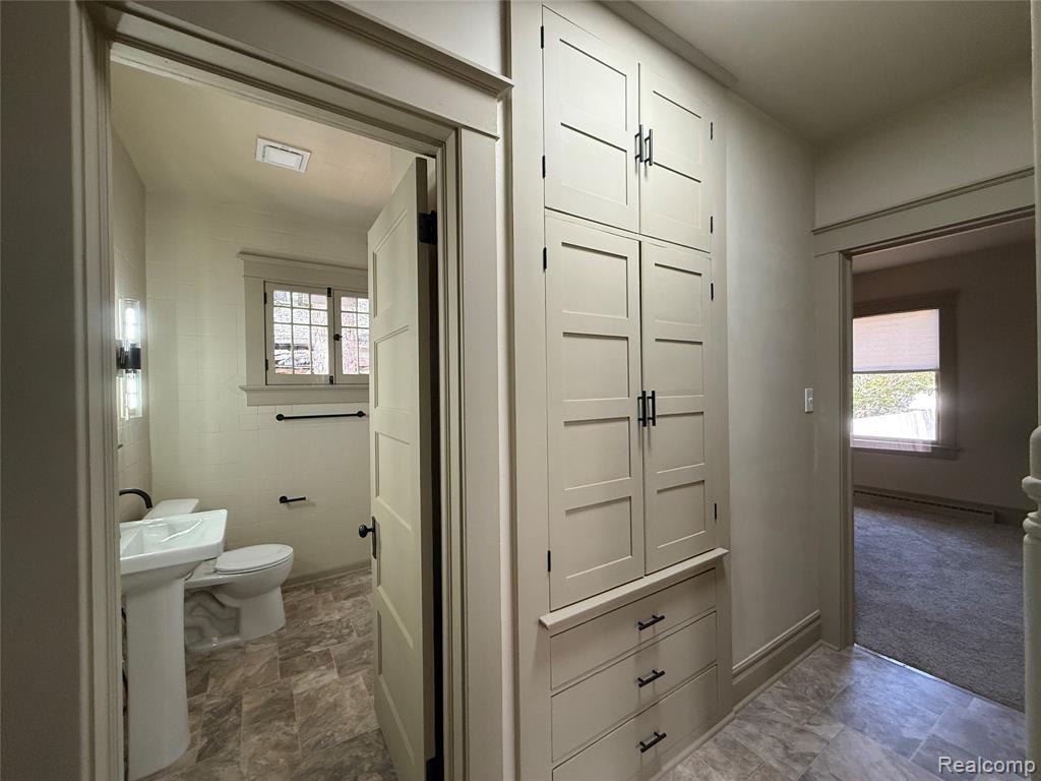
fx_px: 421
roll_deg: +0.8
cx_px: 520
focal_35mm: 14
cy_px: 390
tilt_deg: -0.4
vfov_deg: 85.7
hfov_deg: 102.1
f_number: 2.2
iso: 250
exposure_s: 1/120
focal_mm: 2.22
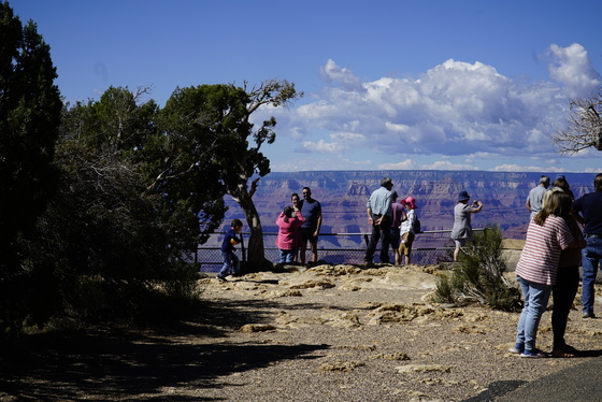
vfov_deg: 21.3
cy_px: 201
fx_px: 1071
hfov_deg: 31.4
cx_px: 301
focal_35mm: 64
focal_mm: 43
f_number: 11
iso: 100
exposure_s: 1/250
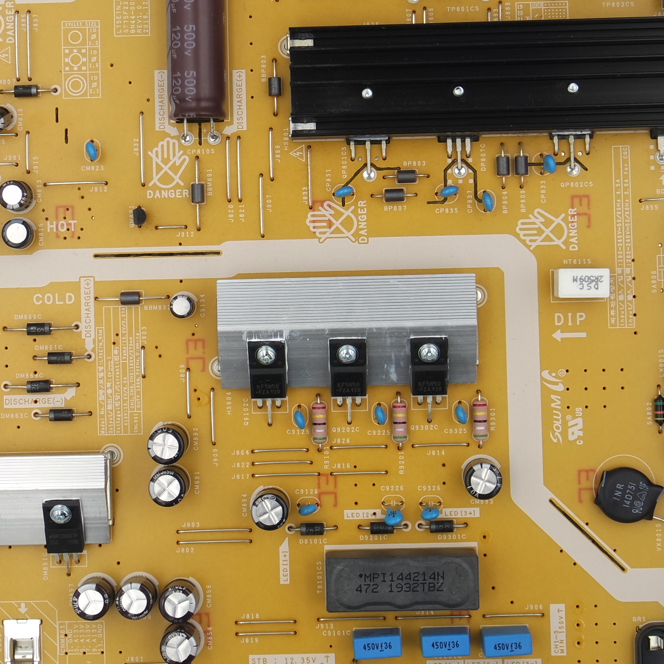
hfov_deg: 19.3
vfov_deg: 19.2
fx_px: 1953
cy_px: 232
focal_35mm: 90
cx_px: 323
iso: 160
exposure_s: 1/100
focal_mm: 16
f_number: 5.6
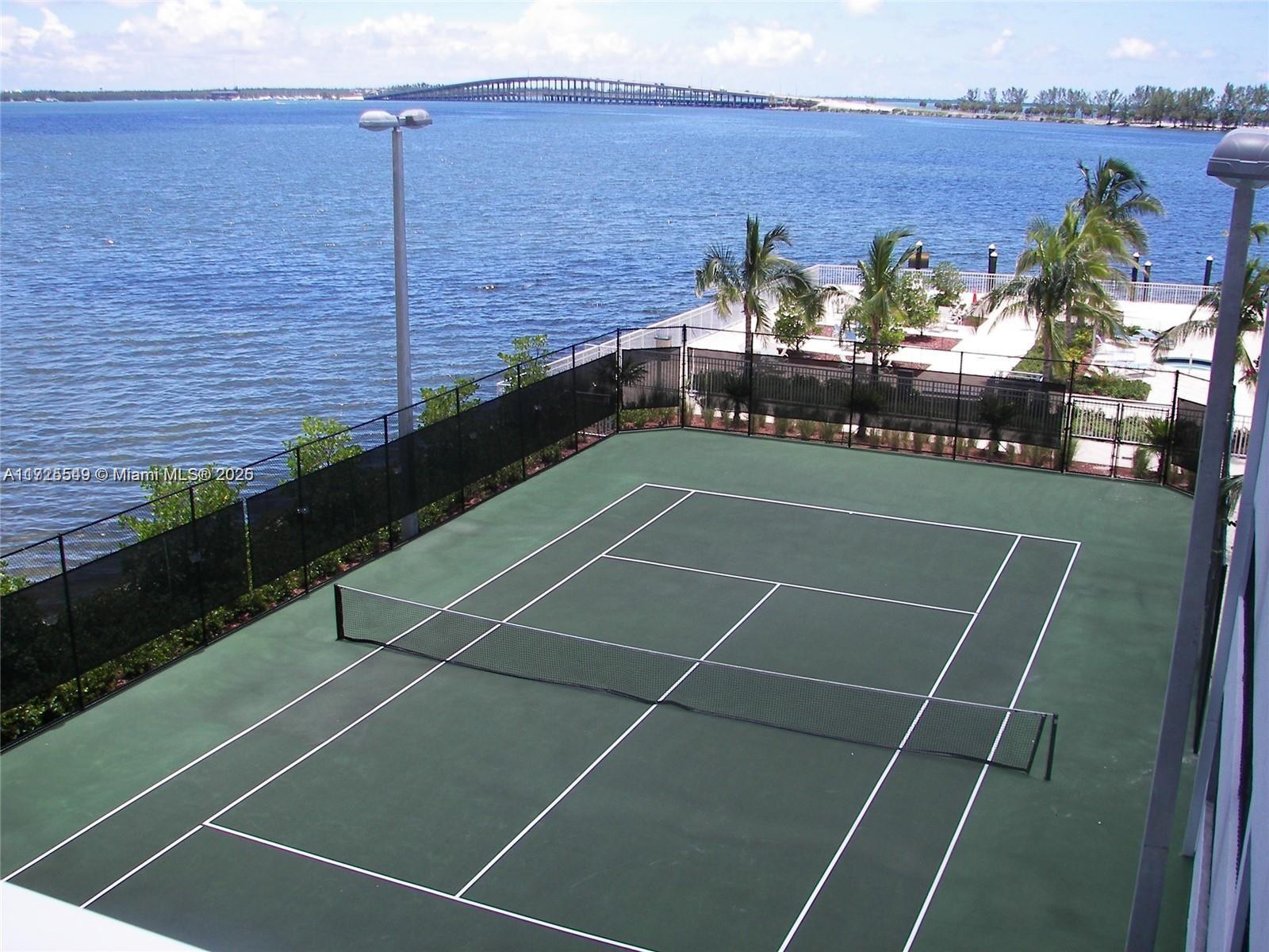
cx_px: 634
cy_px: 476
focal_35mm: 36
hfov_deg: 51.4
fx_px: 1320
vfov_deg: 39.7
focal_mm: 6
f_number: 2.8
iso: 50
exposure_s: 1/500
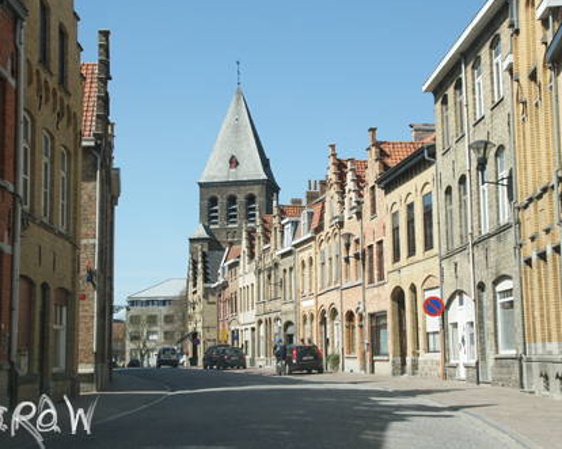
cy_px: 223
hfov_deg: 31.7
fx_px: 991
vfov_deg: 25.6
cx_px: 273
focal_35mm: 60
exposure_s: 1/160
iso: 100
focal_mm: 35
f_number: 8
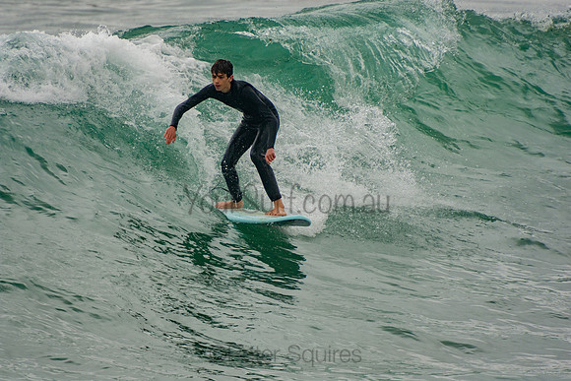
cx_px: 286
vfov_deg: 2.3
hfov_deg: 3.4
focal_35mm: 600
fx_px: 9518
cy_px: 190
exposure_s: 1/1250
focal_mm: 400
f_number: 5.6
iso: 280
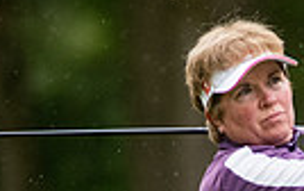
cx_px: 388
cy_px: 431
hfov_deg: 1.1
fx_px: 16459
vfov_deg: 0.7
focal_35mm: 1985
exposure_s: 1/1600
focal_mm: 300
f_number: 4
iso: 1600
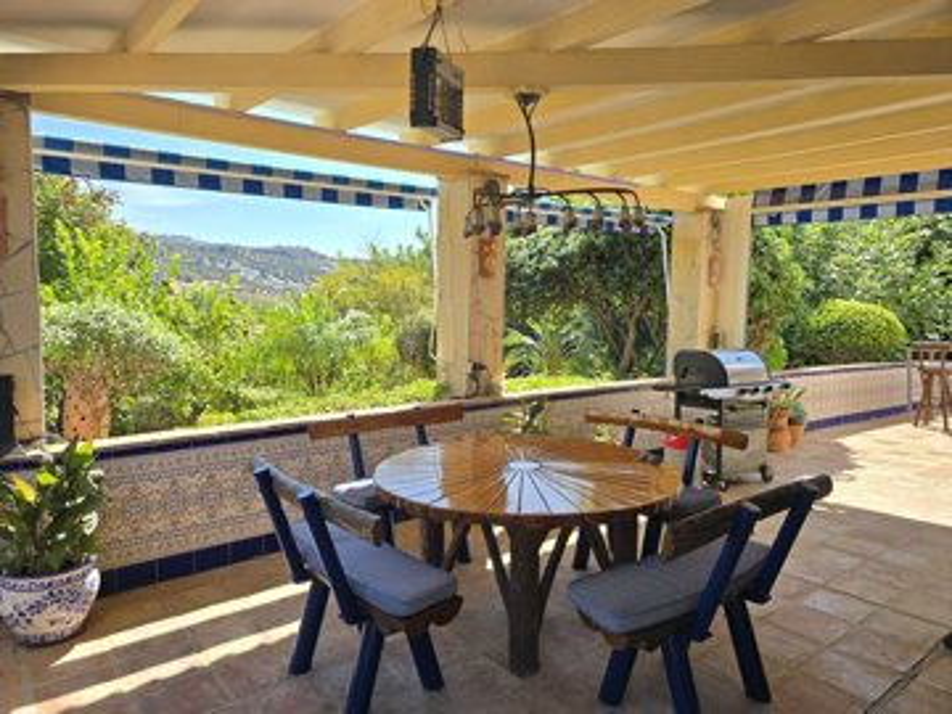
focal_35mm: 23
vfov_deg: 58.9
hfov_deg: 73.9
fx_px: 633
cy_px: 357
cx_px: 476
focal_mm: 6.3
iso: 12
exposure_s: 1/363
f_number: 1.7
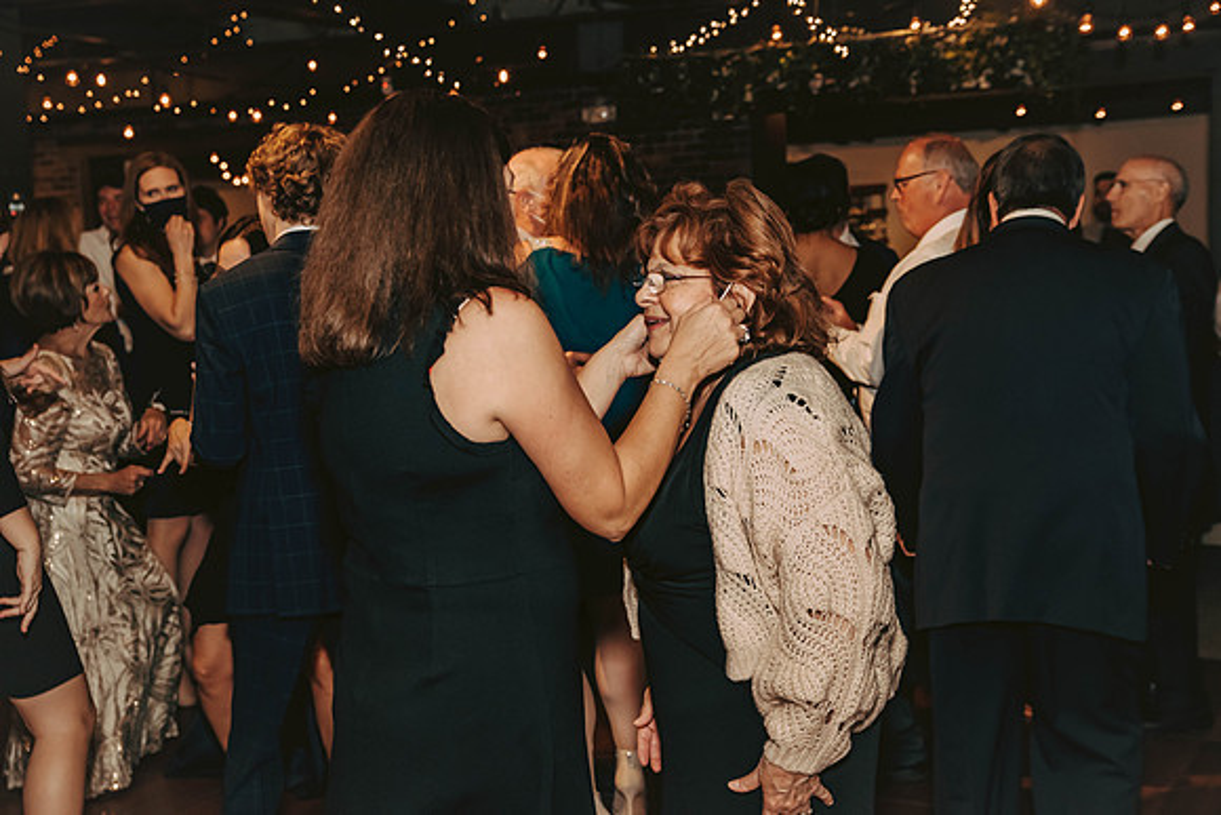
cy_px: 408
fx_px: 1696
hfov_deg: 39.6
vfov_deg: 27.0
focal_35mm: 50
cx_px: 610
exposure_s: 1/125
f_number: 4.5
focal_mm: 50
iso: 1250
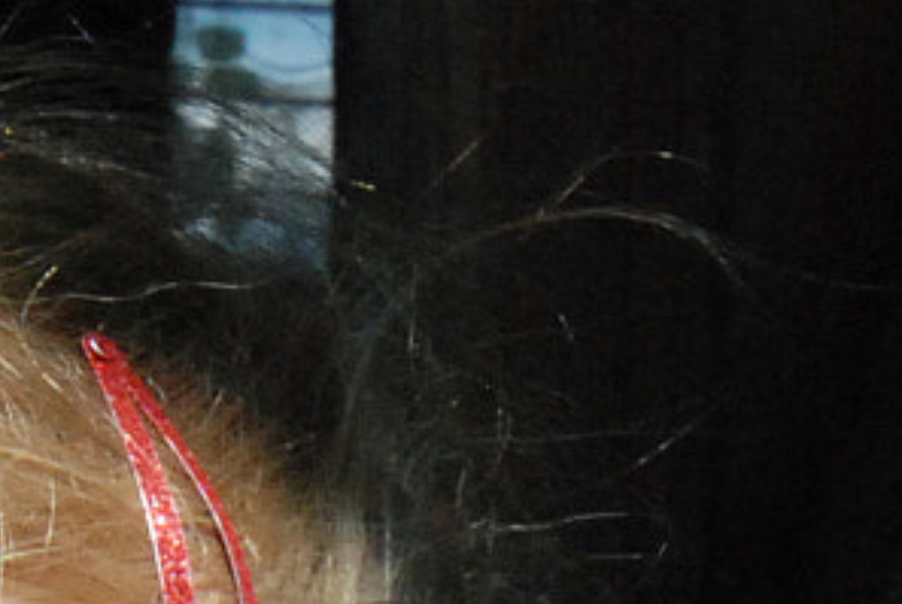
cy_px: 1433
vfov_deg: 7.3
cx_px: -179
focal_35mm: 178
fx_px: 4466
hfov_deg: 11.3
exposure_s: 1/500
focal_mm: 22
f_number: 14
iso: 1600
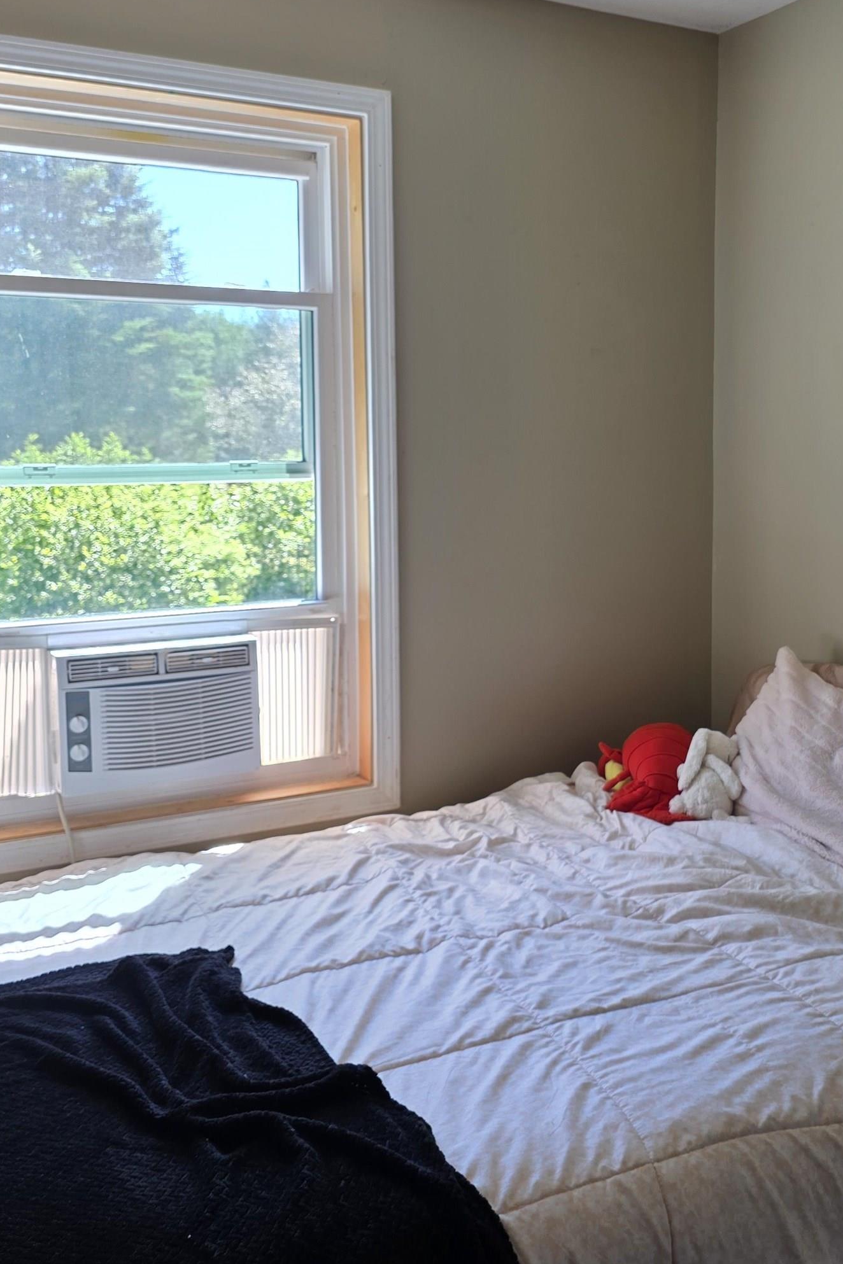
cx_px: 657
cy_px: 542
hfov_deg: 35.0
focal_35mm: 37
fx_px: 1300
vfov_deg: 51.7
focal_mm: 6.3
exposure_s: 1/120
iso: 80
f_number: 1.7
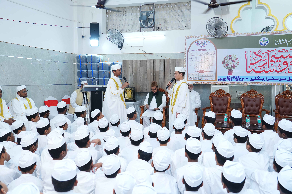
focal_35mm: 33
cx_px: 146
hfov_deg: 57.2
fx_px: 268
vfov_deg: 40.0
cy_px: 97
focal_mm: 33
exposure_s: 1/160
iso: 1000
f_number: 5
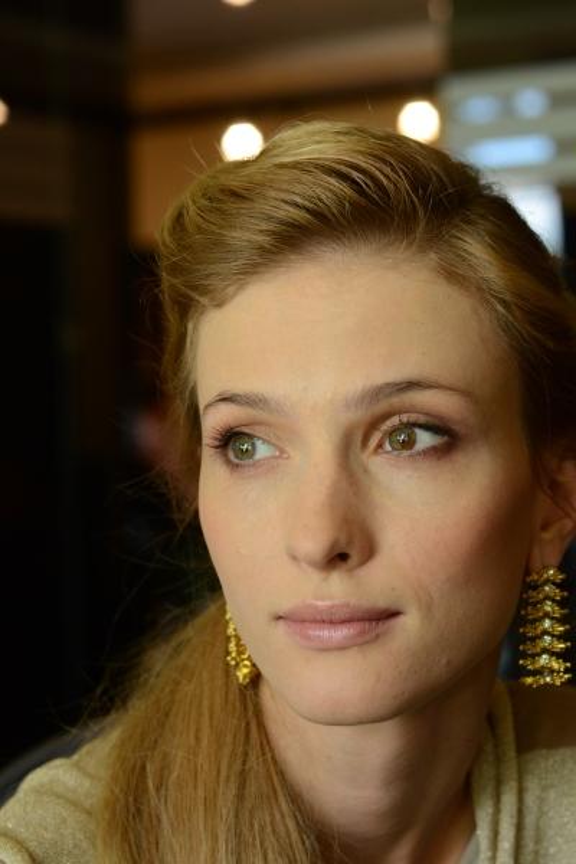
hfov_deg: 18.2
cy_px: 432
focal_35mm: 75
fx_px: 1800
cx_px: 288
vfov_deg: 27.0
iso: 800
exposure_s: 1/60
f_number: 4.5
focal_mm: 50
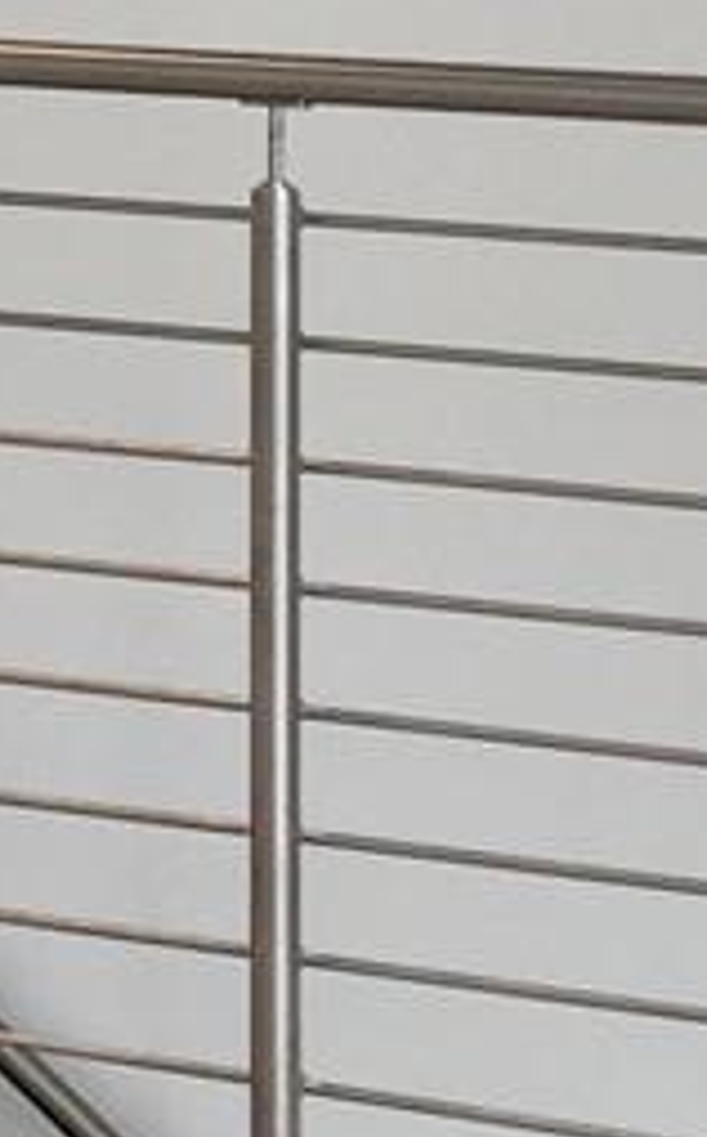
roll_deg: -0.6
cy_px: -421
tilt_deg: +0.2
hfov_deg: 6.3
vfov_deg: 10.5
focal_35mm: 194
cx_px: -1235
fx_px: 6001
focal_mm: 4.15
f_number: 2.2
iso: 32
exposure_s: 1/30
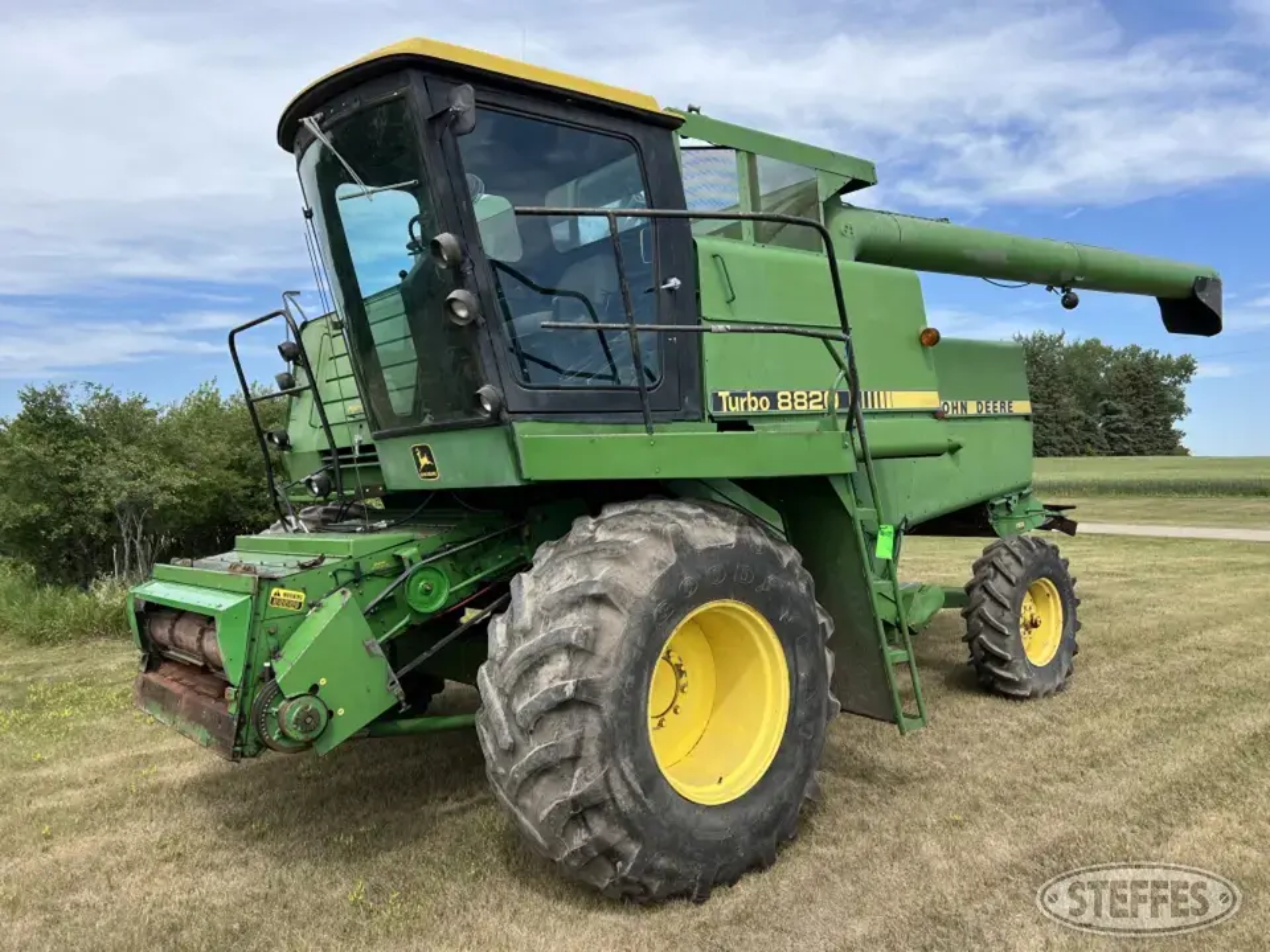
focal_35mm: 26
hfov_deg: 67.3
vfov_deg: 53.1
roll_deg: +1.7
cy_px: 476
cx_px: 635
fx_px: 954
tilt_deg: -2.3
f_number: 1.5
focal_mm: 5.7
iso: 50
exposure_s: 1/2404
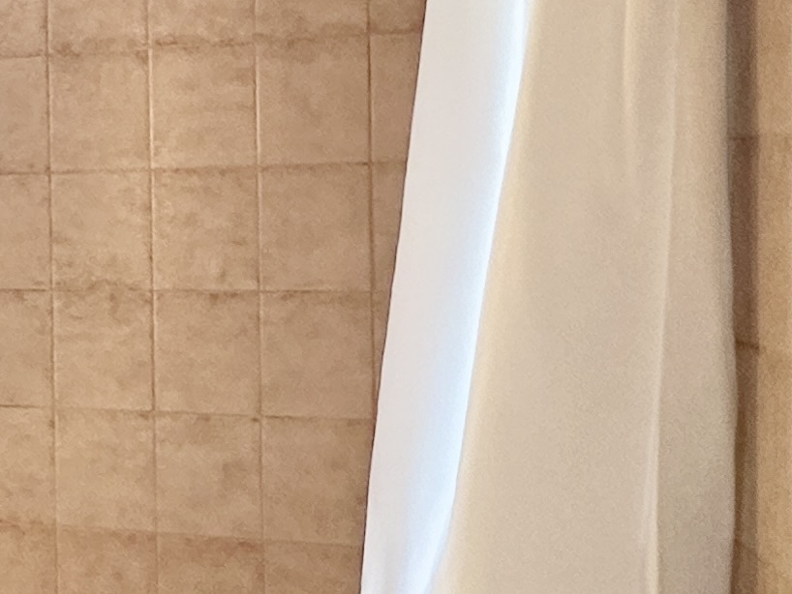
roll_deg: +1.7
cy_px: 233
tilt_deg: -1.1
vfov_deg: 21.3
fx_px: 1579
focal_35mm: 69
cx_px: -674
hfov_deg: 19.8
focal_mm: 2.22
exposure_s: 1/99
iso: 200
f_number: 2.2
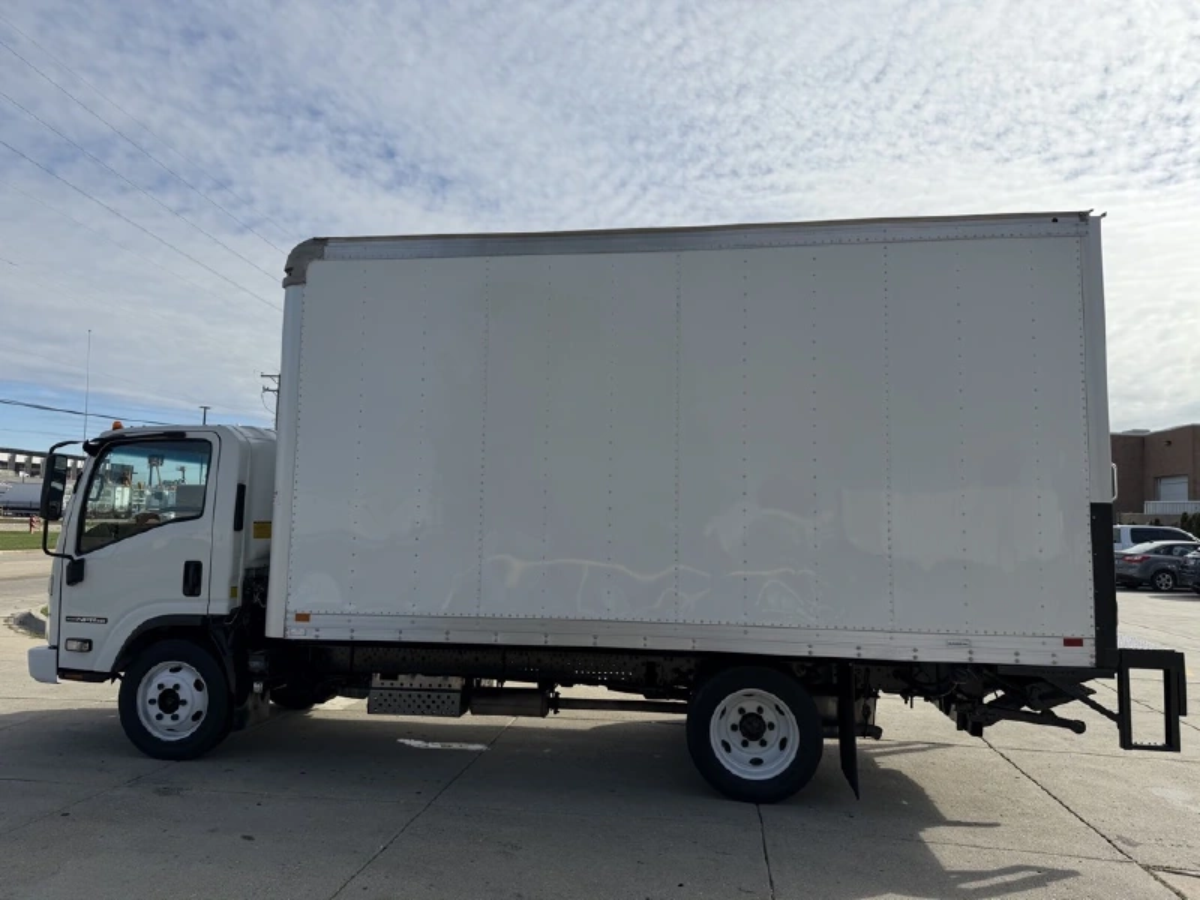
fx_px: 832
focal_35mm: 24
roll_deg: -2.0
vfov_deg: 56.8
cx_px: 600
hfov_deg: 71.6
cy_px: 450
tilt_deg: +5.0
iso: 80
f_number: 1.78
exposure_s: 1/7353
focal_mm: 6.76
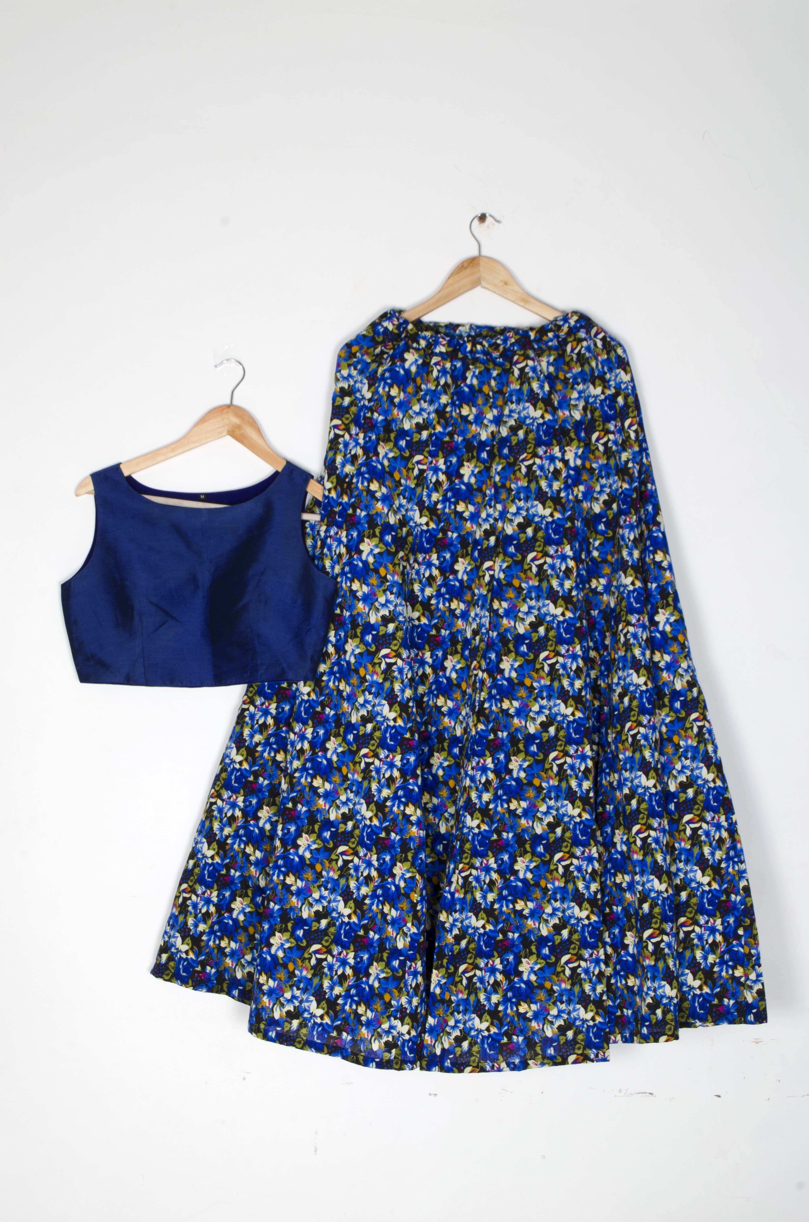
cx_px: 404
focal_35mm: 45
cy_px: 611
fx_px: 1524
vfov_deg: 43.7
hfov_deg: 29.7
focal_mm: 30
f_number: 11
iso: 125
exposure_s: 1/125
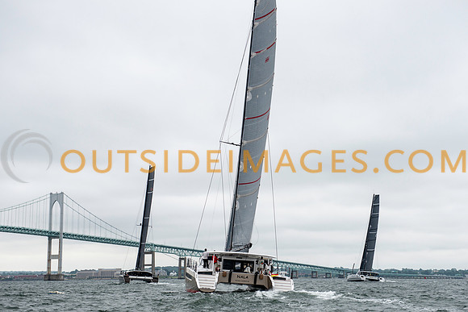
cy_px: 169
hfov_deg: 31.6
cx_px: 253
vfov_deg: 21.4
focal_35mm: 64
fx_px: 827
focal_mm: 56
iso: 250
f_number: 5.6
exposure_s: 1/800
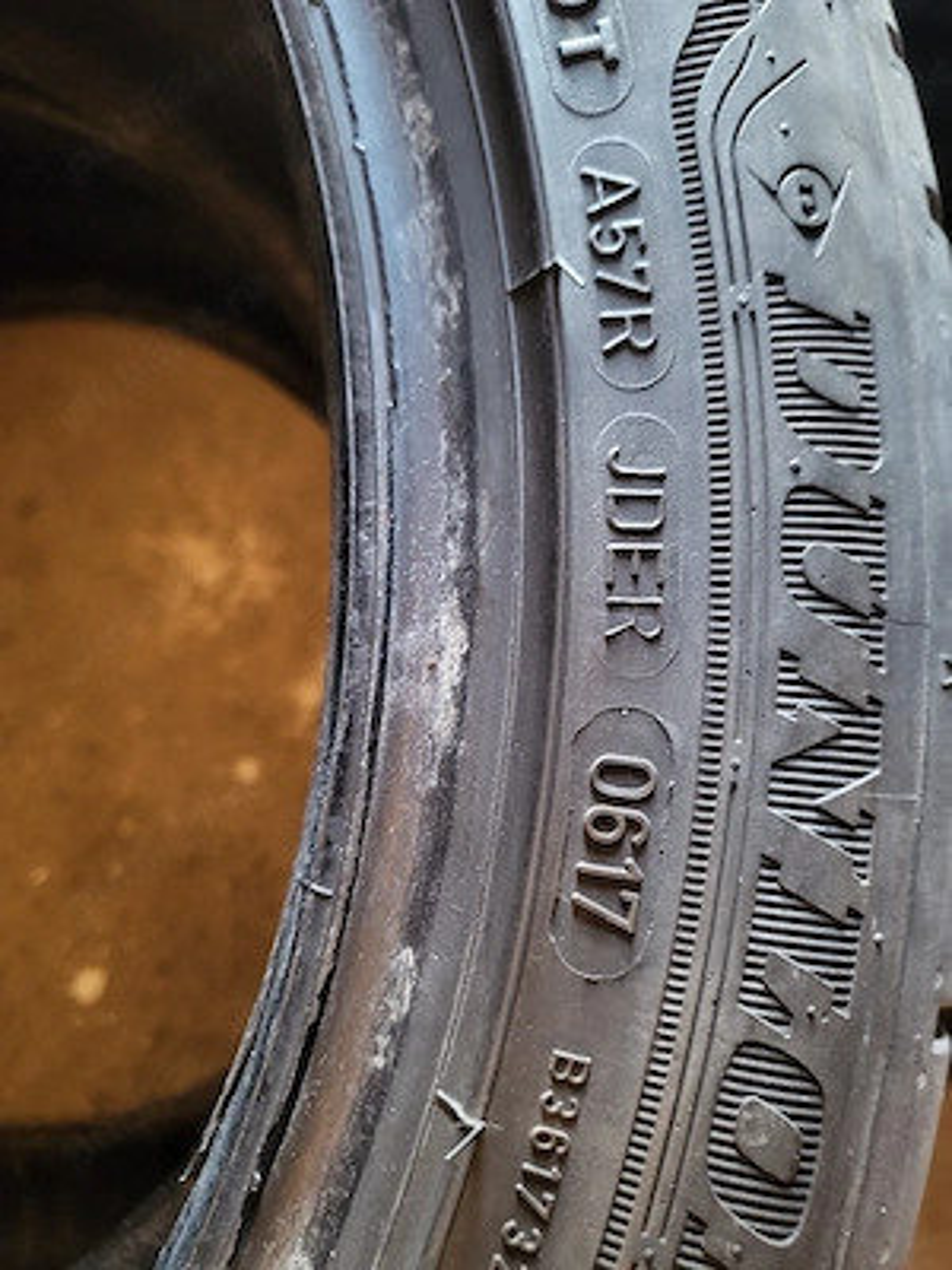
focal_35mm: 26
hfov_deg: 53.1
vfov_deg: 67.3
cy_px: 635
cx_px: 476
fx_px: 953
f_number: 1.8
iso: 640
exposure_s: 1/25
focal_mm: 4.25
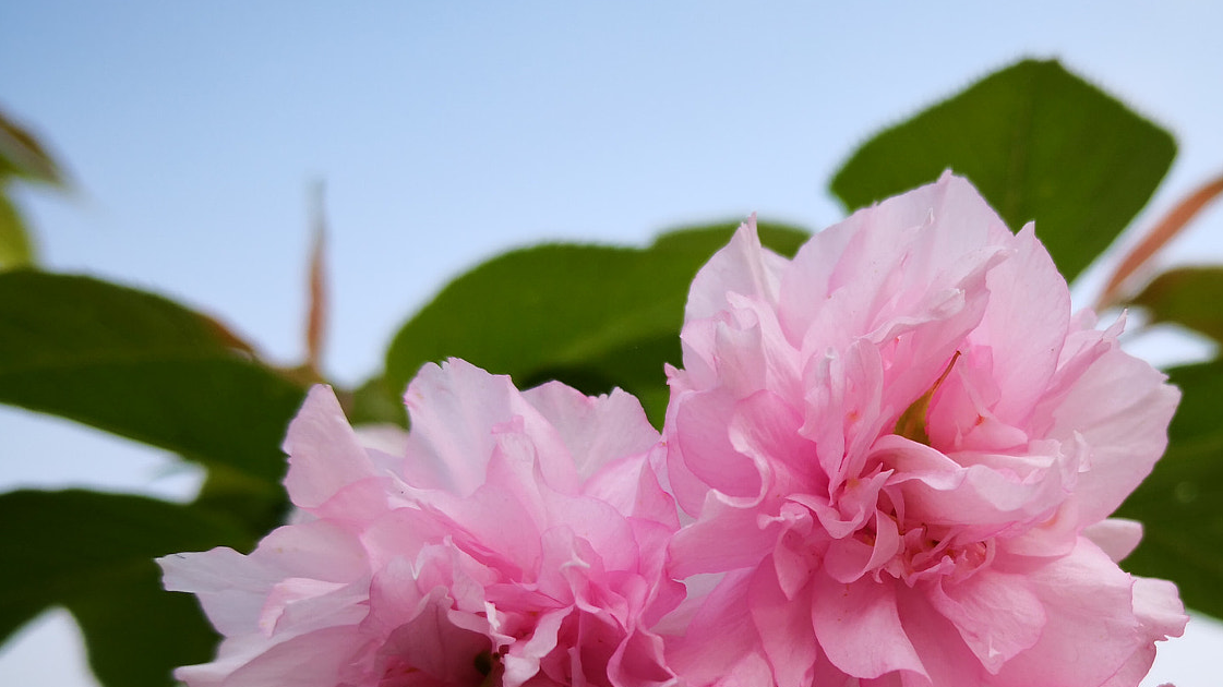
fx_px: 1362
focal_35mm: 42
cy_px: 581
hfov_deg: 47.1
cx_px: 872
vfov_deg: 27.6
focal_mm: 3.95
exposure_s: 1/982
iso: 50
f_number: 1.6
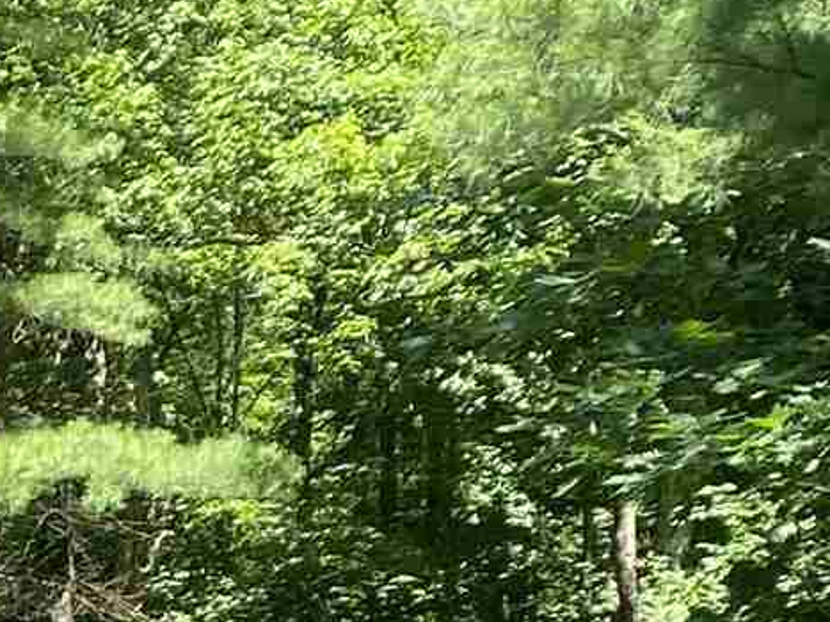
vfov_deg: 8.1
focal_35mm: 171
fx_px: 4099
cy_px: 1381
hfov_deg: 11.1
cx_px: -450
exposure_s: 1/693
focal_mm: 4.25
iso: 32
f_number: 1.8
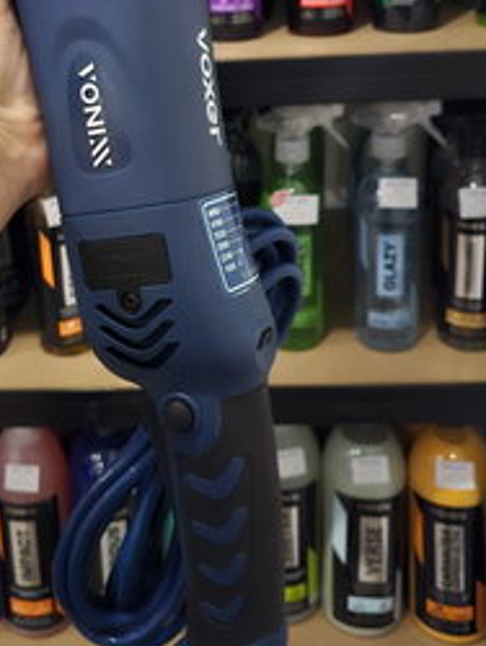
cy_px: 154
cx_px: 127
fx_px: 916
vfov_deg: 37.8
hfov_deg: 29.3
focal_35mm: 49
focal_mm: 6.3
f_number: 1.7
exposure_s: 1/16.7
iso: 1250
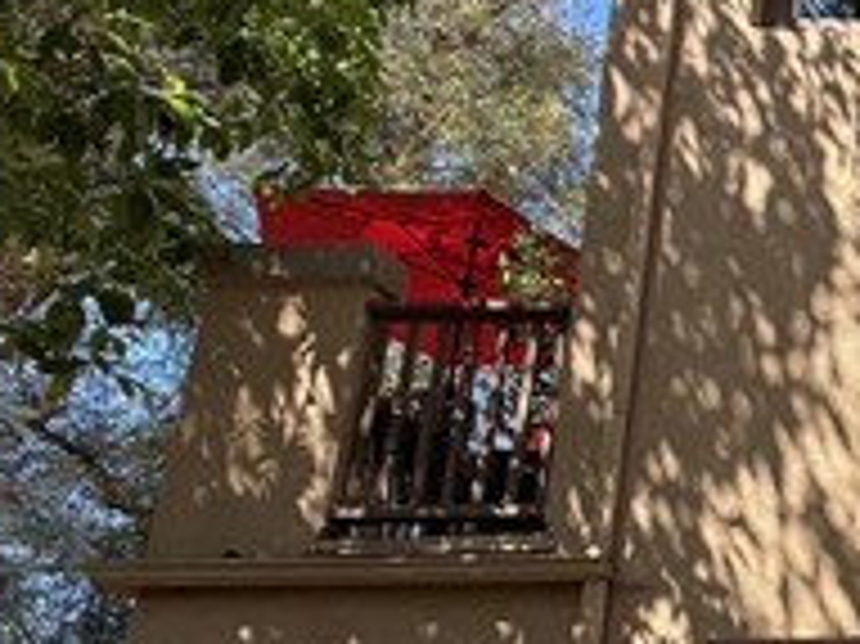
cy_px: 518
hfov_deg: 30.5
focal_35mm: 47
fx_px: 1167
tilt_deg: +16.2
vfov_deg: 30.1
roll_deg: +0.6
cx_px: 1157
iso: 50
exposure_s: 1/841
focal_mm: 2.22
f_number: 2.2
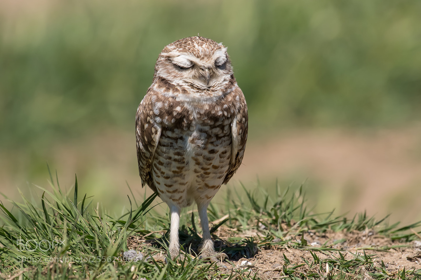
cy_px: 140
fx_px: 7892
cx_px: 210
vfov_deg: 2.0
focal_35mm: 675
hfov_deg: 3.1
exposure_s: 1/1250
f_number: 6.3
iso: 280
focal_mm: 450
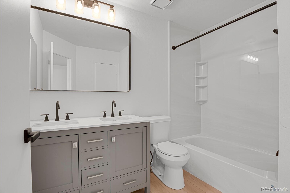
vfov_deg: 70.4
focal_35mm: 17
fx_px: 137
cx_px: 145
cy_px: 96
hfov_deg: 93.3
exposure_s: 1.6
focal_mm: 17
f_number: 8
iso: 250
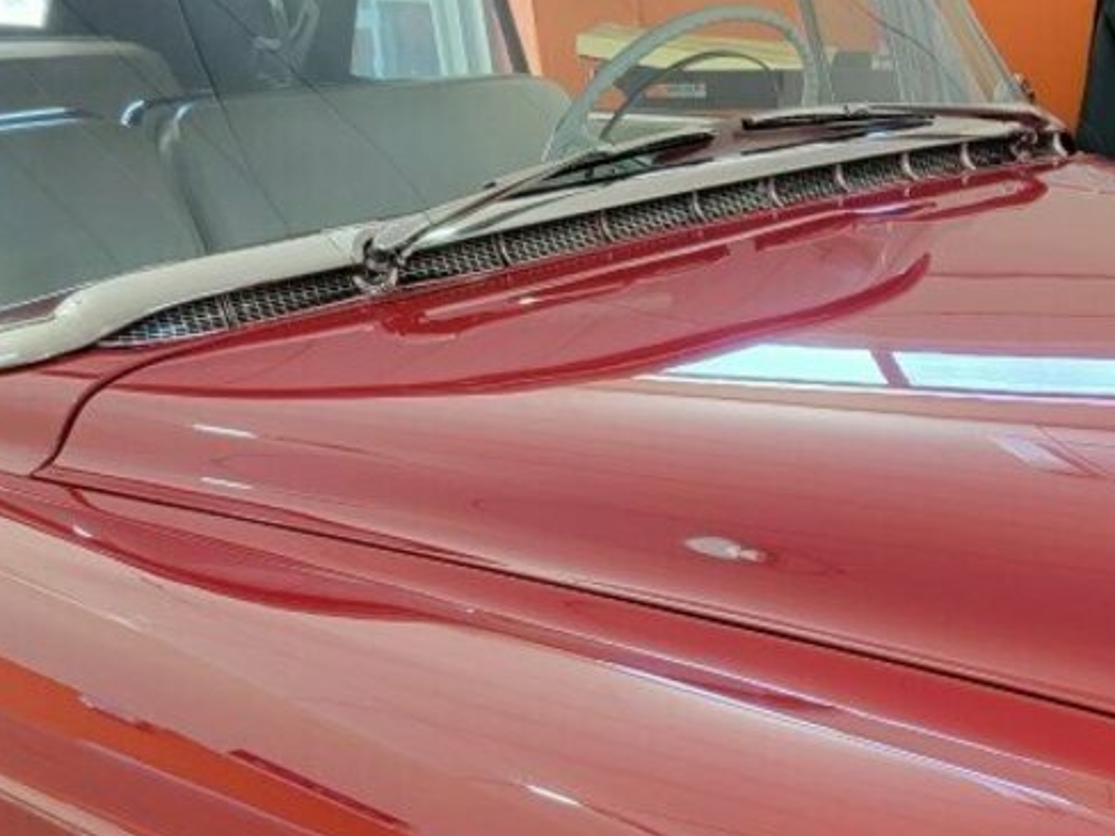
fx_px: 2061
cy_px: 973
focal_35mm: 64
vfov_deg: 21.5
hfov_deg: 28.1
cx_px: 1161
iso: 250
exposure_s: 1/119
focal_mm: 5.4
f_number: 1.8
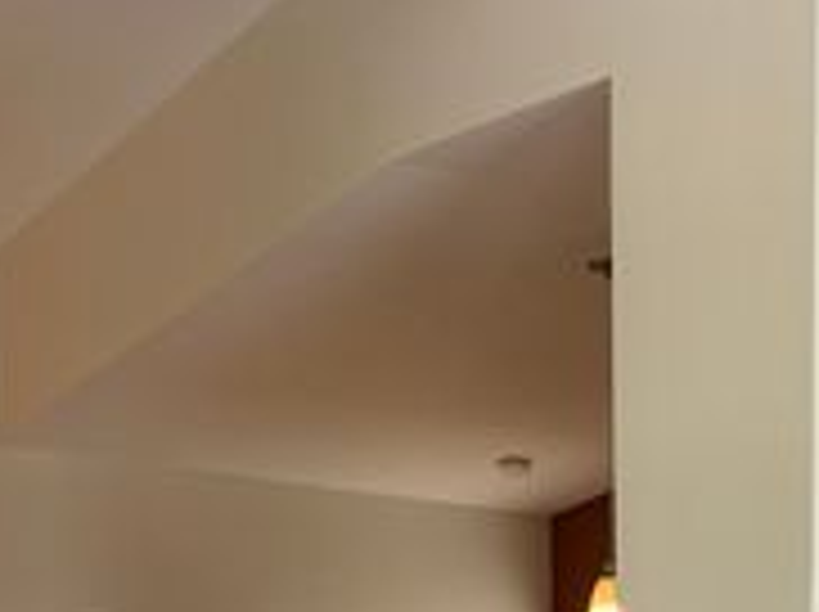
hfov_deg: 21.2
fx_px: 2079
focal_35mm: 88
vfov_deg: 15.2
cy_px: 988
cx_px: 891
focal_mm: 6.76
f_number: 1.78
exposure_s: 1/60
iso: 200
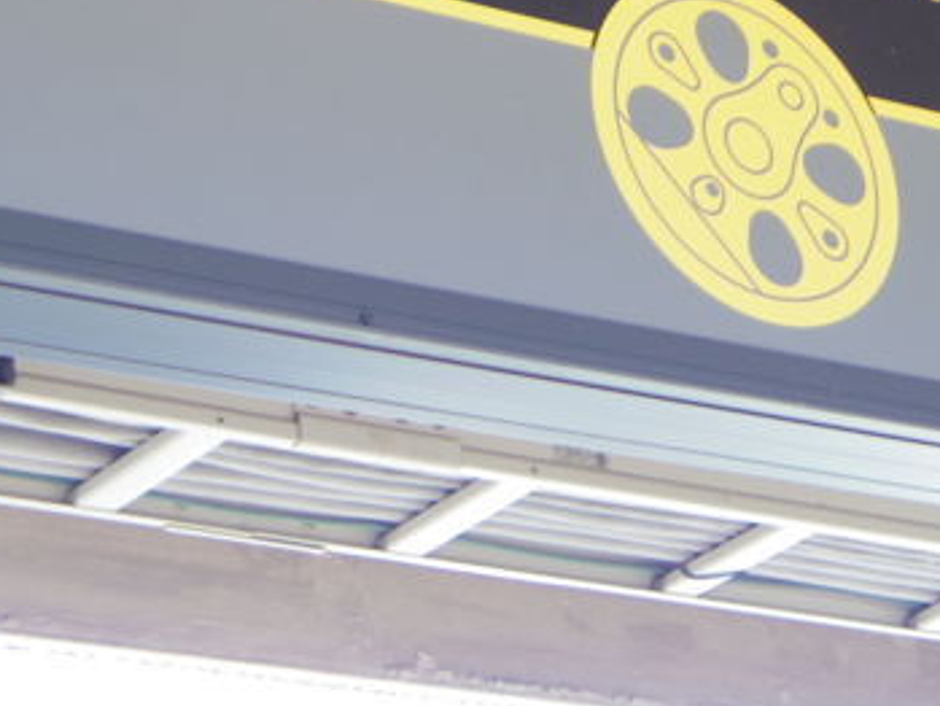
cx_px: 439
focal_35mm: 138
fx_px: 3749
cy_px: -148
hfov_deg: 14.3
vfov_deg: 10.6
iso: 125
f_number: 1.9
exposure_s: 1/125
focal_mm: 8.5
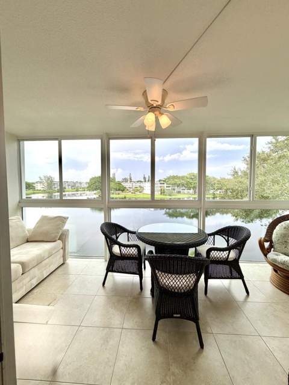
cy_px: 192
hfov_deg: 85.7
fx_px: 156
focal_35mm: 14
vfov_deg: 102.1
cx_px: 144
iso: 40
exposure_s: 1/518
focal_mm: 2.22
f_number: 2.2
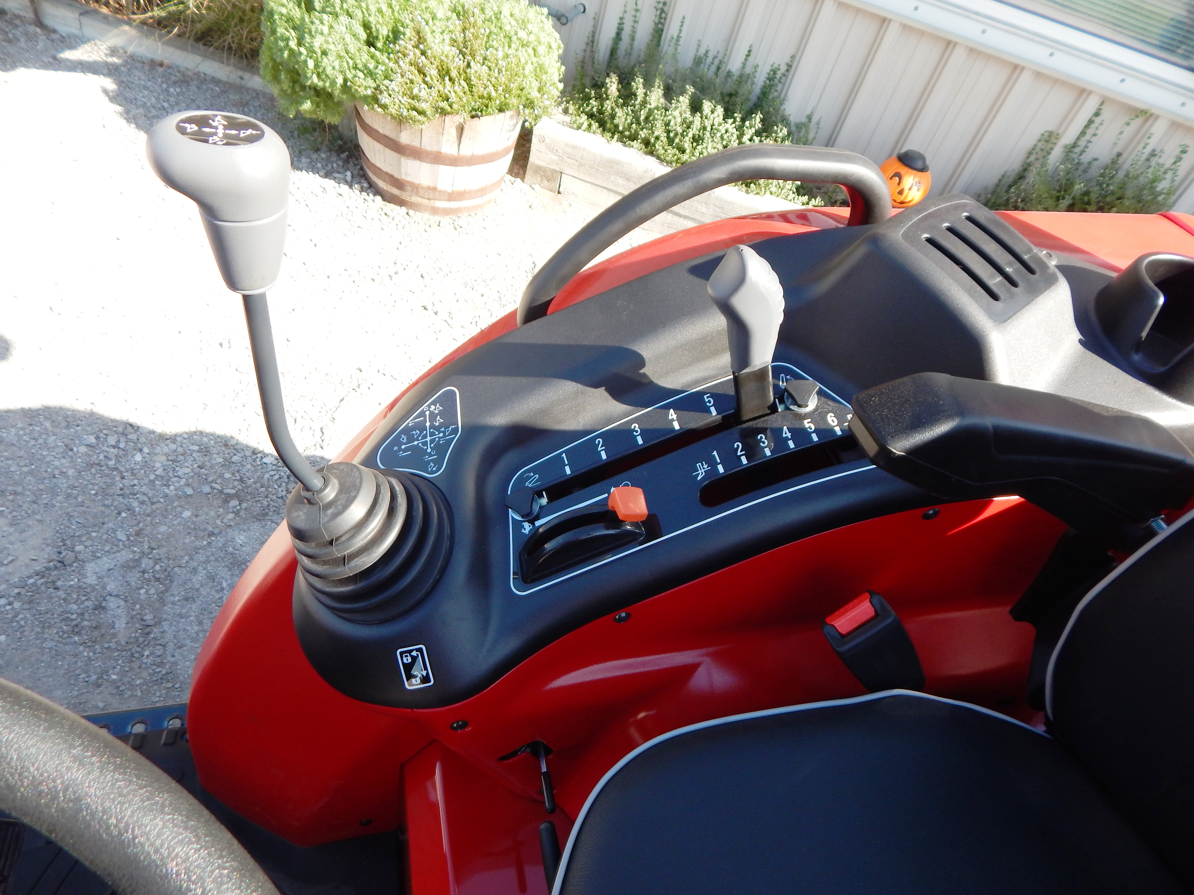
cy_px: 448
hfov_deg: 76.4
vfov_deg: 61.1
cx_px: 597
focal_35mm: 22
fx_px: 759
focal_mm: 4
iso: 125
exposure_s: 1/400
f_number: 3
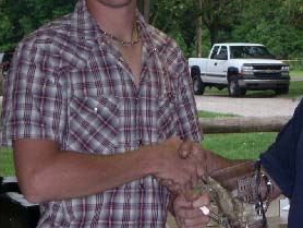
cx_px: 221
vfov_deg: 10.5
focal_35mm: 142
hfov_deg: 13.8
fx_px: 1244
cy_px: 93
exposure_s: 1/75
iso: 160
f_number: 3.2
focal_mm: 12.2
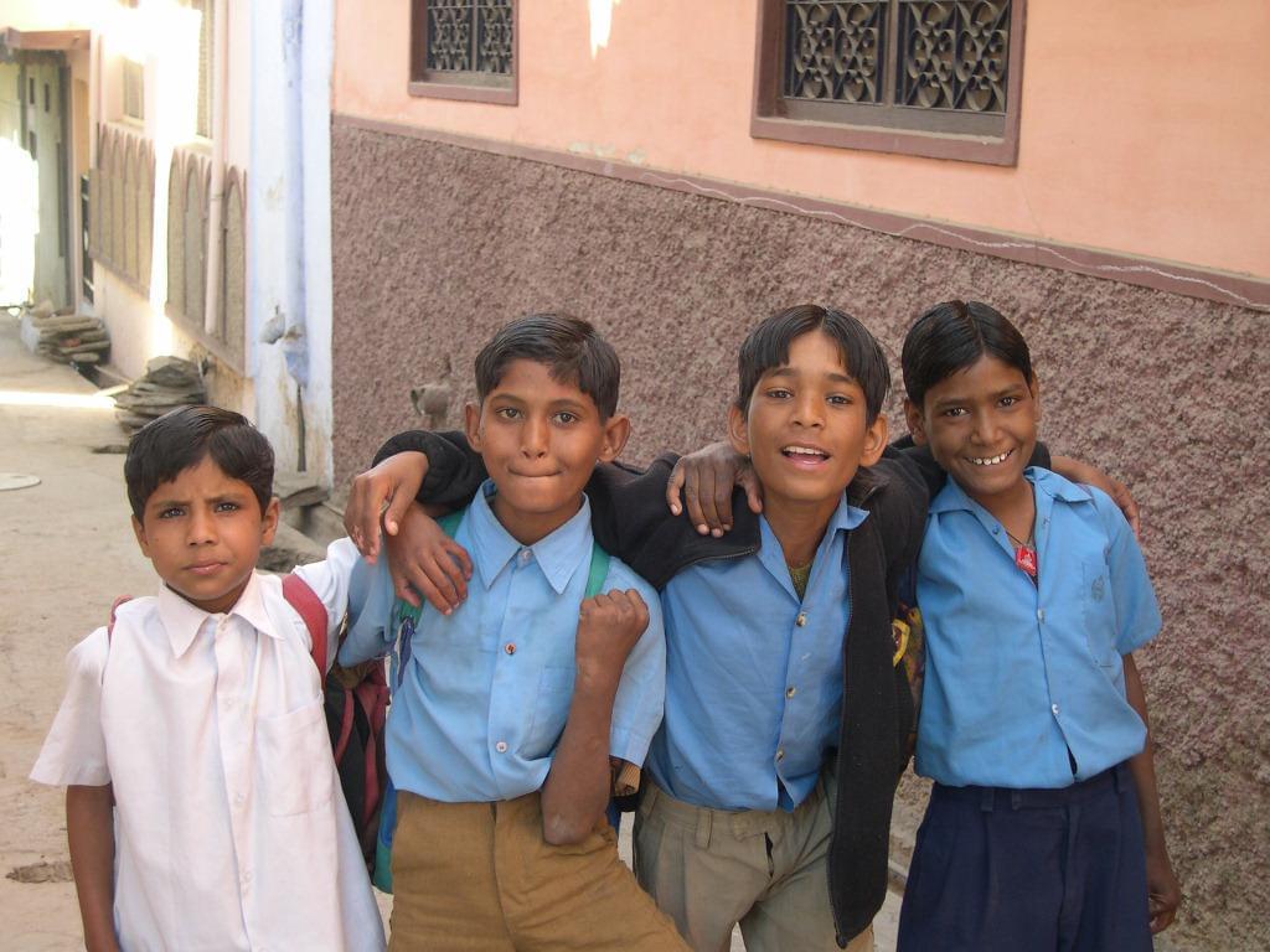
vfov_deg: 23.7
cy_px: 476
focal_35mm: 62
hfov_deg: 31.2
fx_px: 2275
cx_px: 635
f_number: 3.5
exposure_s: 1/51.4
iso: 100
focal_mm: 13.2
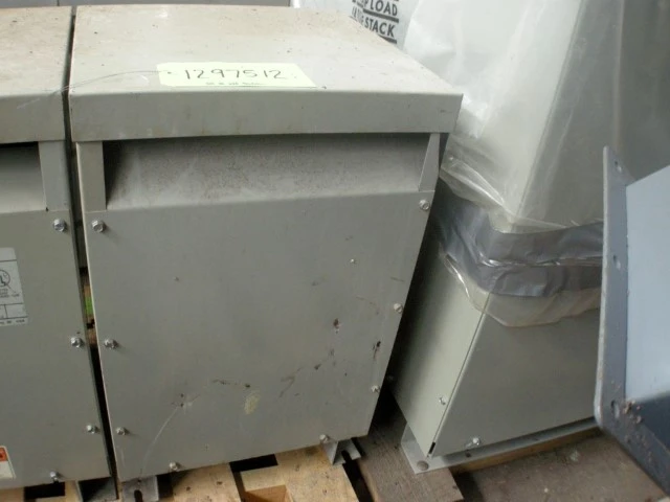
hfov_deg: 46.8
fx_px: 774
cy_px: 251
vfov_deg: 36.0
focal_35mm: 40
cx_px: 335
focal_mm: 8.5
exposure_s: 1/8
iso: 469
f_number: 2.9
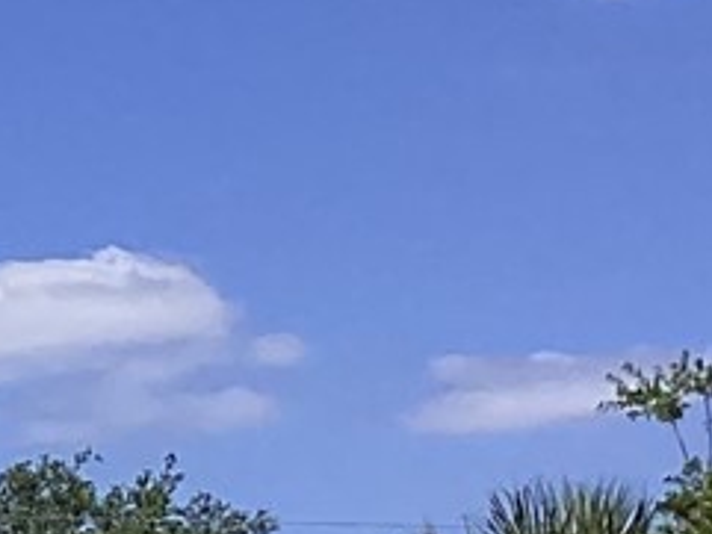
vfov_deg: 6.7
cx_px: -1539
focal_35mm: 206
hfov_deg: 8.0
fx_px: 4239
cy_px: 1395
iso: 25
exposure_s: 1/2037
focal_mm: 3.3
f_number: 2.4
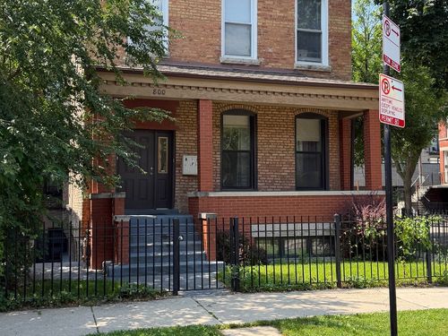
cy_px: 168
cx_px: 224
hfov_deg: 71.6
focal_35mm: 24
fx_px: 311
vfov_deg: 56.8
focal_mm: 6.76
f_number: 1.78
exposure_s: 1/1770
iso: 100
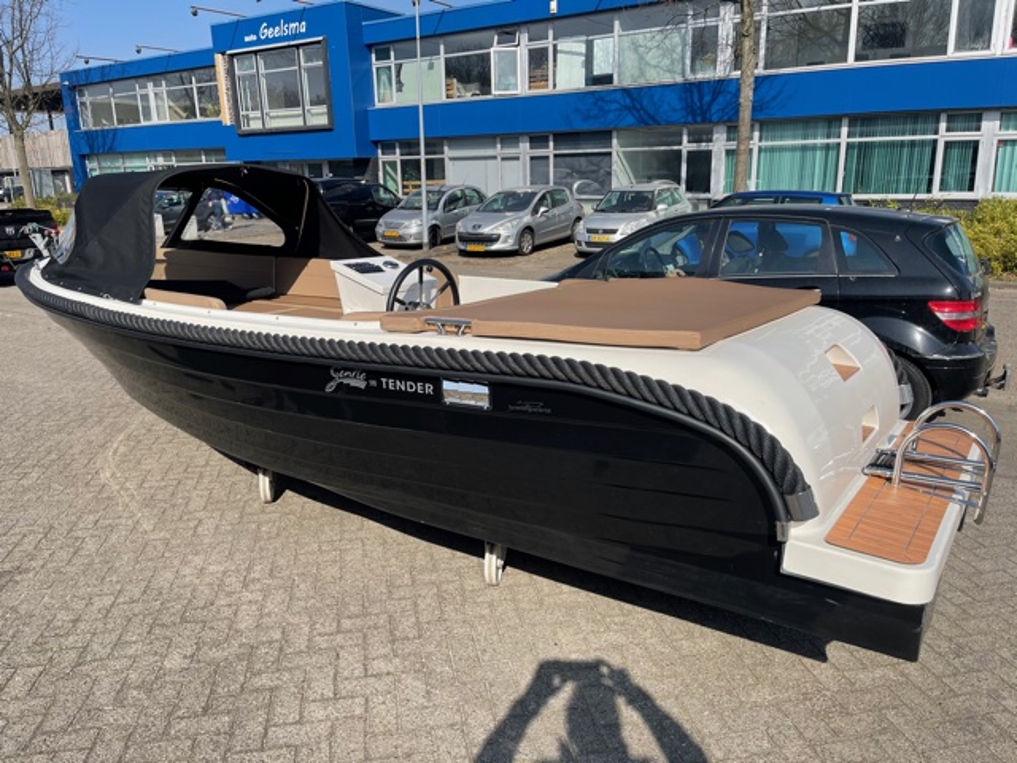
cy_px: 382
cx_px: 508
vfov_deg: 53.1
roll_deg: +0.7
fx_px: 764
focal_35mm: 26
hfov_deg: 67.3
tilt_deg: -17.2
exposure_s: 1/3559
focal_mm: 5.1
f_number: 1.6
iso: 32
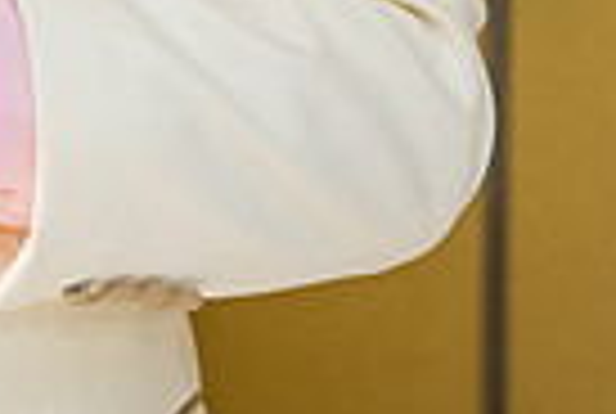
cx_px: -261
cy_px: -403
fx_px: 4201
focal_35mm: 245
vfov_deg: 5.5
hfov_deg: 8.2
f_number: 3.5
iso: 500
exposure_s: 1/250
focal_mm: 58
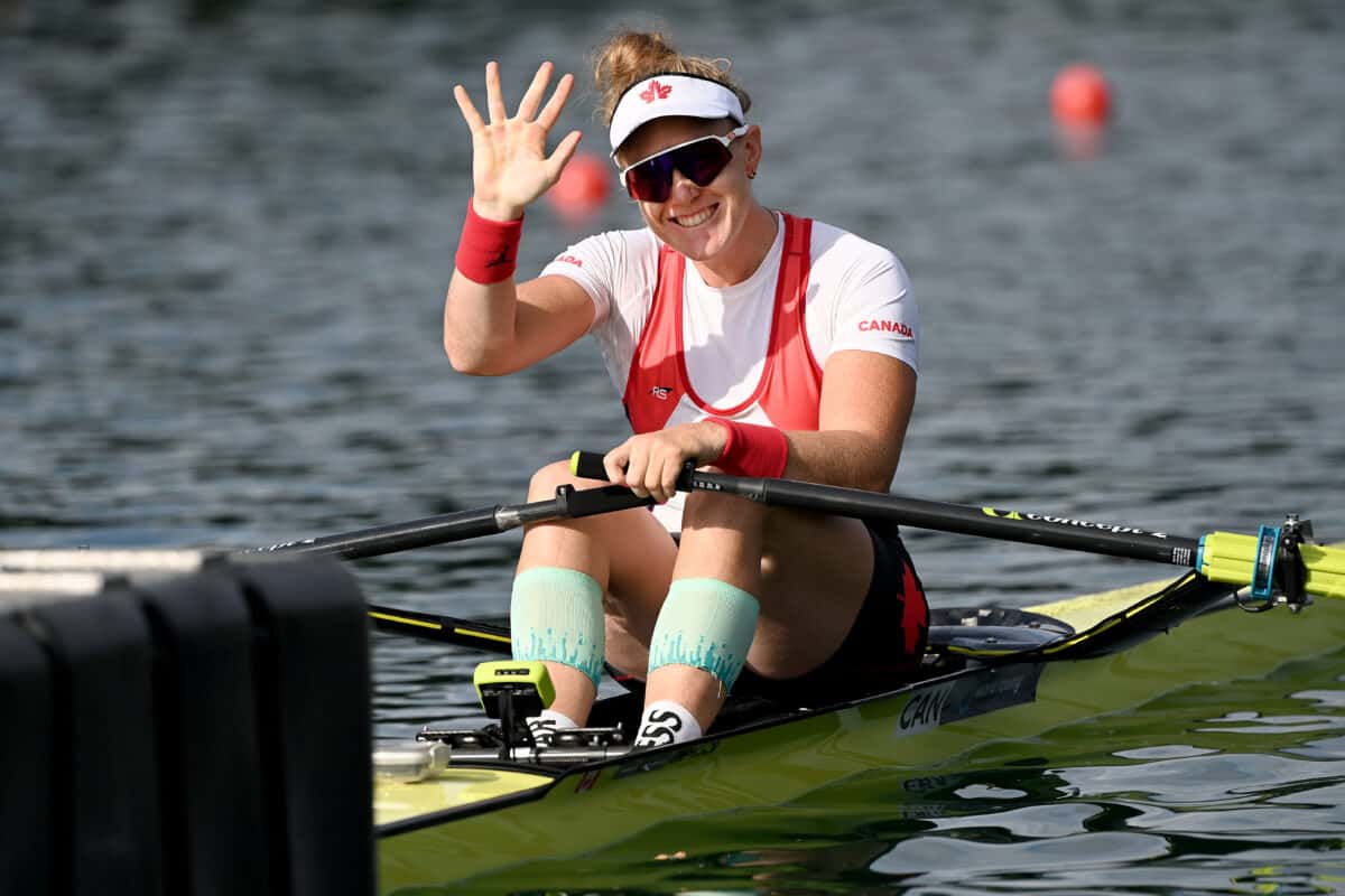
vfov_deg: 3.6
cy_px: 448
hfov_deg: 5.4
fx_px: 14196
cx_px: 672
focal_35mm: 380
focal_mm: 380
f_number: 5.6
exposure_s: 1/2000
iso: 250
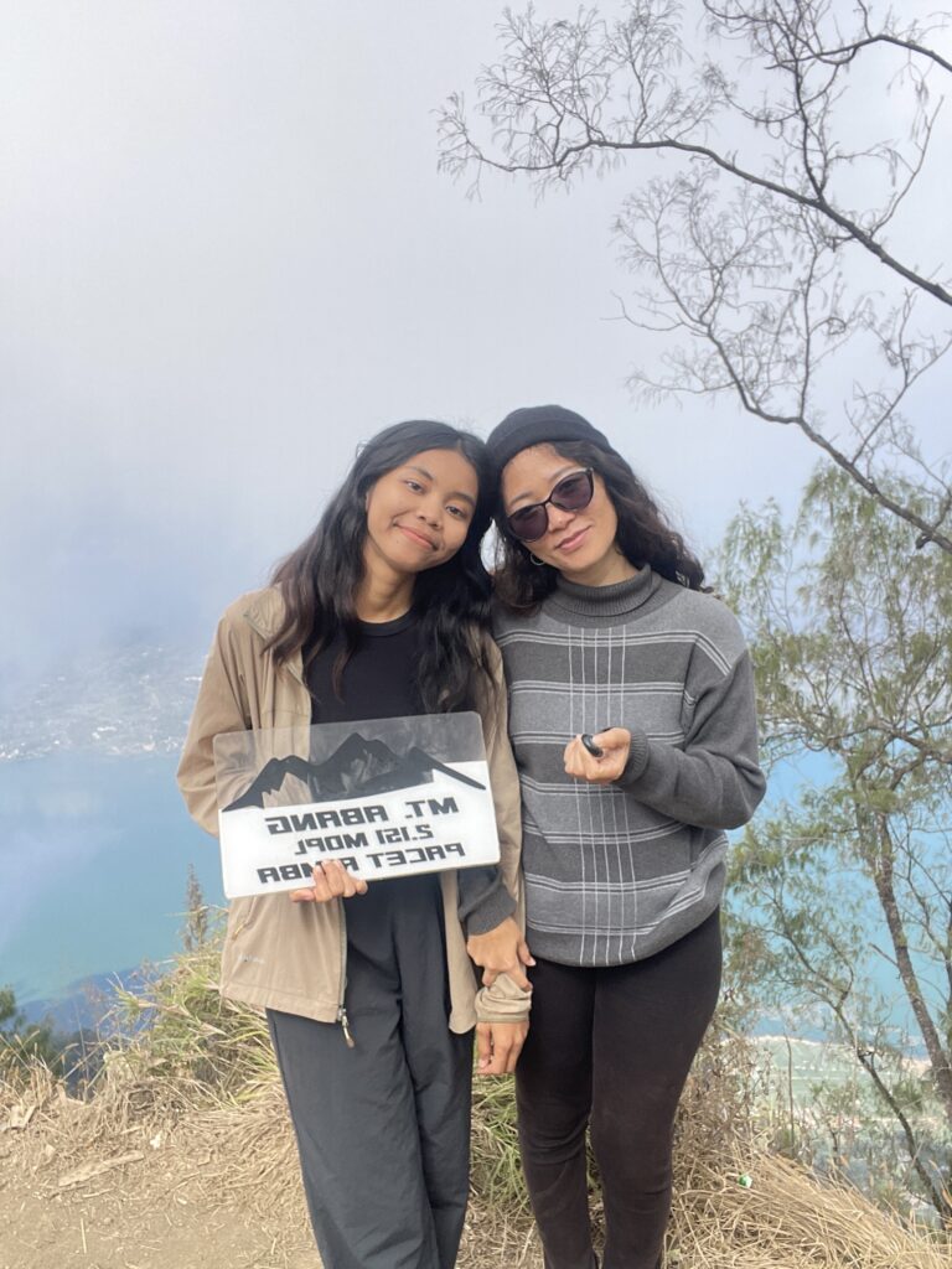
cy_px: 634
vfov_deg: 60.0
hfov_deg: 46.8
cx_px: 476
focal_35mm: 30
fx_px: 1100
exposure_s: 1/761
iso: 25
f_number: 2.2
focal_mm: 2.71
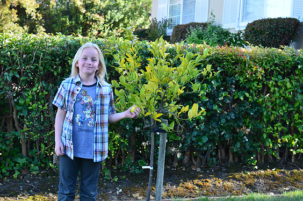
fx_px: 622
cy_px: 102
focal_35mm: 74
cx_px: 153
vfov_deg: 18.4
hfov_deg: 27.4
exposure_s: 1/125
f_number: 5.6
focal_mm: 48
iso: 280
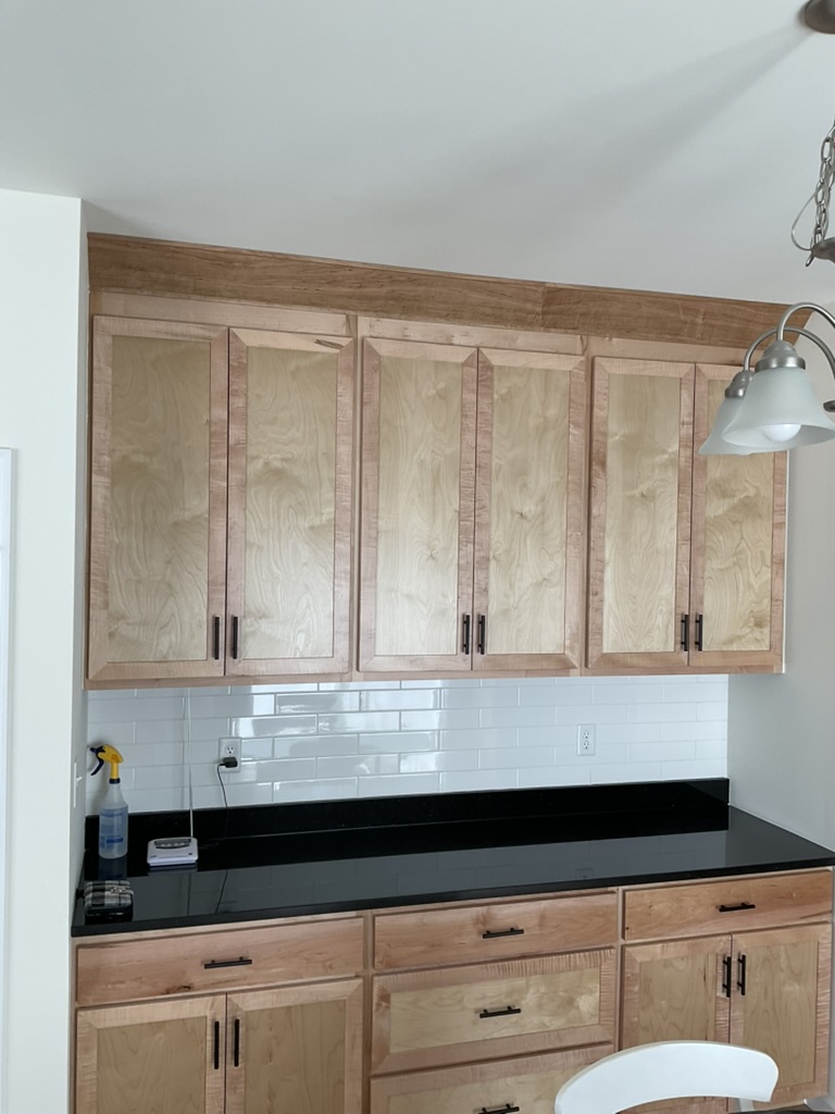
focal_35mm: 29
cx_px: 418
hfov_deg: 48.2
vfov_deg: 61.7
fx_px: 933
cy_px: 557
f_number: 1.8
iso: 40
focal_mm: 3
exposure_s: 1/122
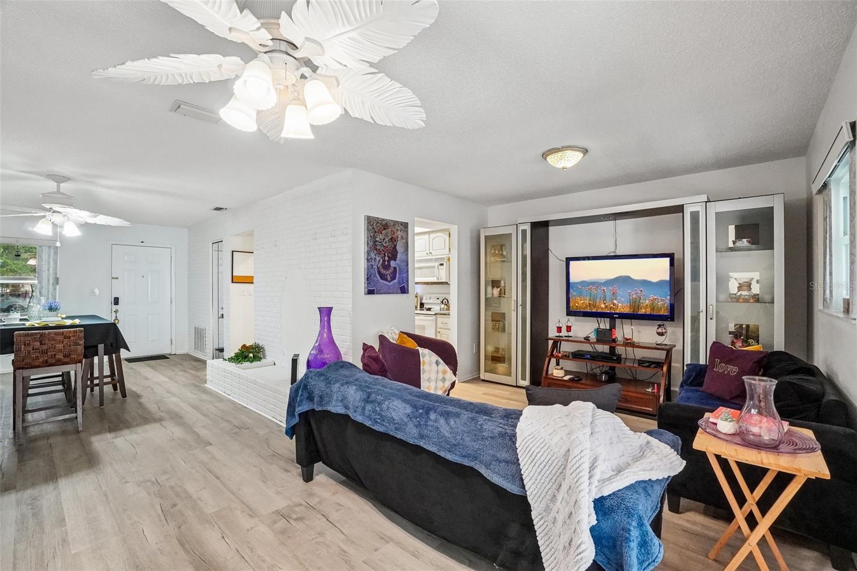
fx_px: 357
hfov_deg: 100.4
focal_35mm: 15
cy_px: 286
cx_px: 428
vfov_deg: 77.3
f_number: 8
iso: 2000
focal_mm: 10
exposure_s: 1/30
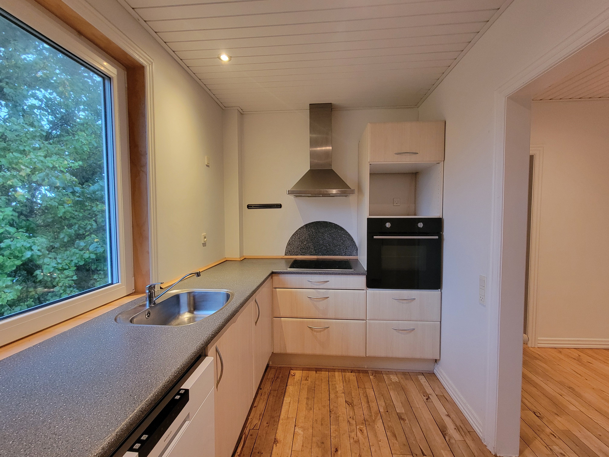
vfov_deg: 89.9
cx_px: 304
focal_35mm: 13
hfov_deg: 106.2
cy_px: 228
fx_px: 229
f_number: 2.2
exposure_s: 1/33.3
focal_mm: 2.2
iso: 500
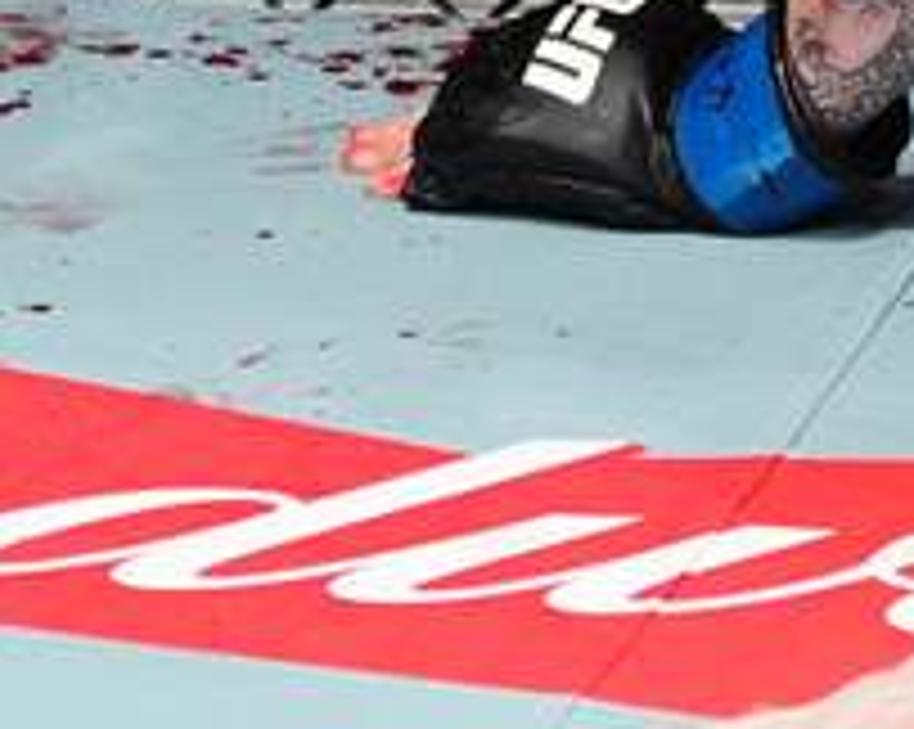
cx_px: 1346
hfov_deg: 3.9
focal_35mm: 499
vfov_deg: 3.1
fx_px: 13485
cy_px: -670
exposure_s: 1/1250
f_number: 2.8
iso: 5000
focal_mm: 100
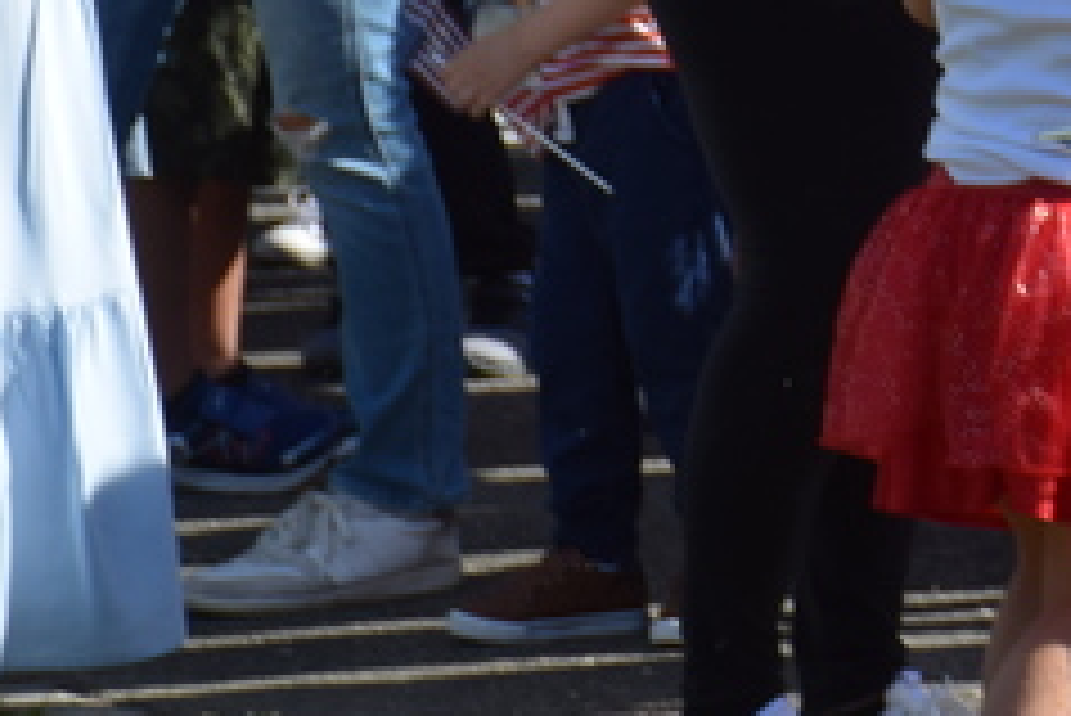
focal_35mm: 452
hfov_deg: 4.5
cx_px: 2210
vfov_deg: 3.0
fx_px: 13455
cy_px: -340
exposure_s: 1/640
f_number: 6.3
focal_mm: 70
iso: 200
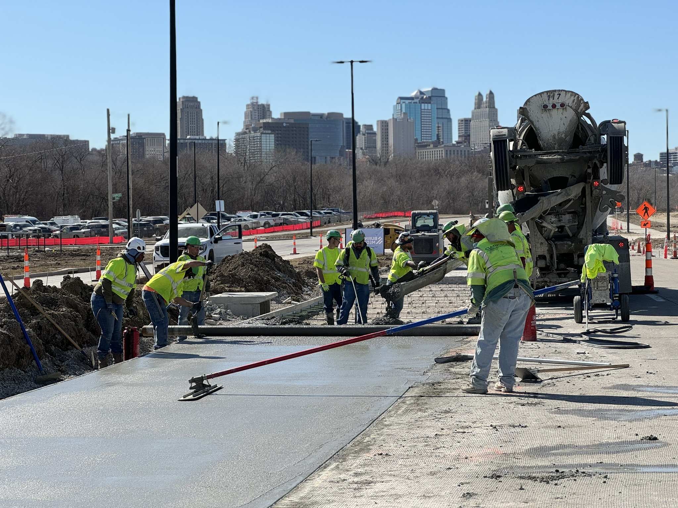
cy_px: 254
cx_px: 339
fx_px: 1508
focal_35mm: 77
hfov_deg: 25.3
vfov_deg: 19.1
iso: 25
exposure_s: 1/1064
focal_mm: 9
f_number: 2.8
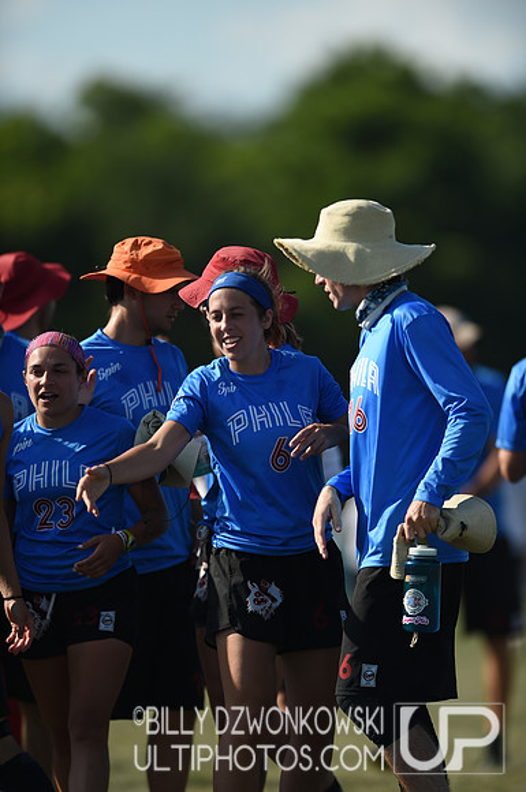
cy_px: 396
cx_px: 263
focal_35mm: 400
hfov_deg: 3.4
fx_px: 8792
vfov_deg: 5.2
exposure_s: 1/2000
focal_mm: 400
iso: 100
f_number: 2.8
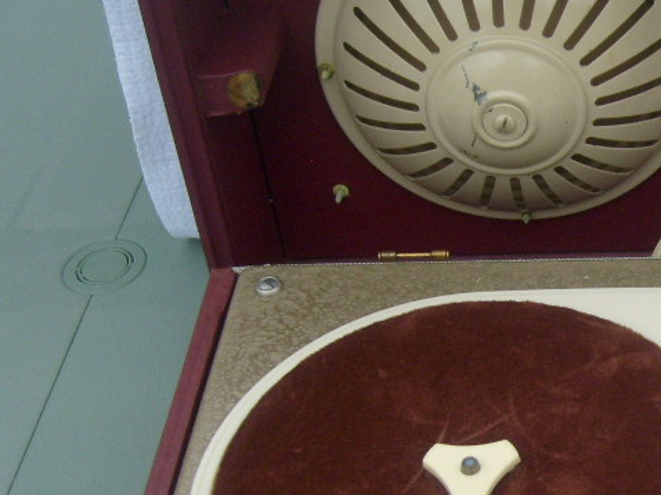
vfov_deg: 19.5
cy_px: 348
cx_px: 685
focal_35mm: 75
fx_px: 1431
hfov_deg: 24.6
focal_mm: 5.8
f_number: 7.1
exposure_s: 1/90
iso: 80
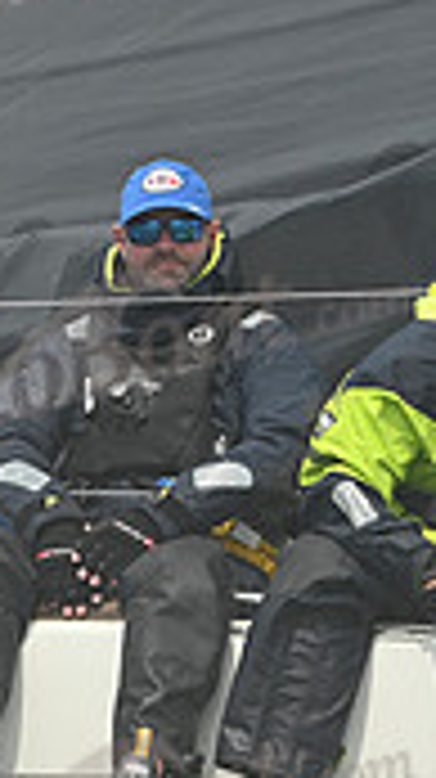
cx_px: -449
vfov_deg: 7.7
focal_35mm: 281
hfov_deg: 4.3
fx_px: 5789
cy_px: 659
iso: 320
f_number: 10
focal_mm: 80
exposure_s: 1/1250
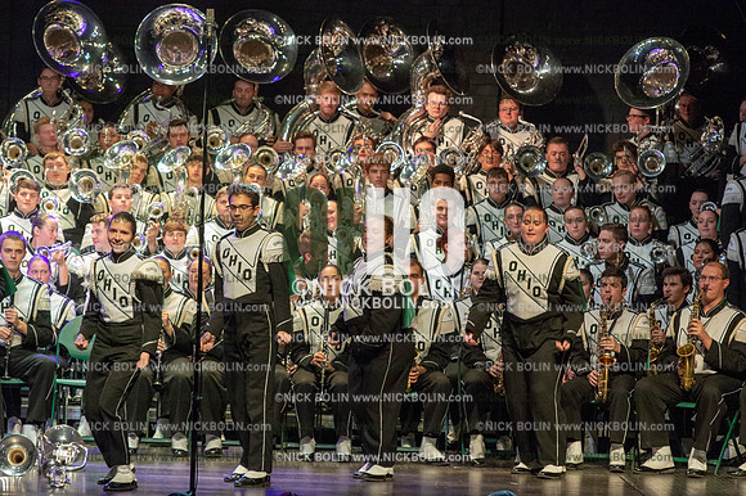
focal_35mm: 220
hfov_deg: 9.4
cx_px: 373
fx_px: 4556
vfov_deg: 6.2
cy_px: 248
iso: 8000
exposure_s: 1/200
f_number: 7.1
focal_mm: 220
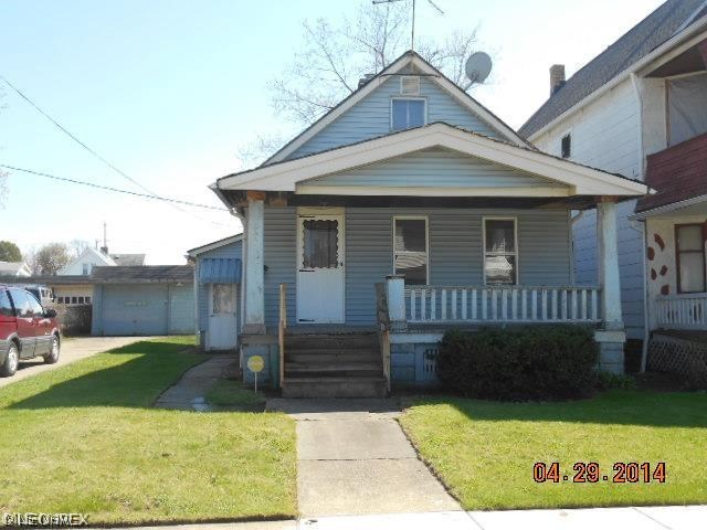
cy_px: 265
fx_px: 715
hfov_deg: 52.6
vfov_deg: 40.7
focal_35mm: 35
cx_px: 354
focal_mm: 6.3
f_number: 3.7
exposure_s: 1/320
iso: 80
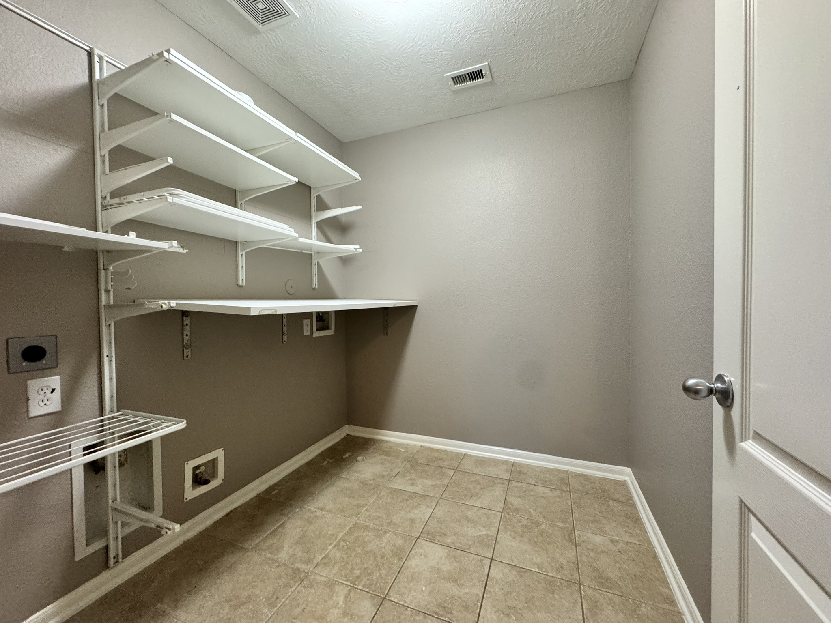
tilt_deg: -1.9
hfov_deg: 102.1
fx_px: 336
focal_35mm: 14
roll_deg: +0.3
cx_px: 416
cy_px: 312
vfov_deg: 85.7
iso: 500
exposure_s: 1/60
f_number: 2.2
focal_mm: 2.22
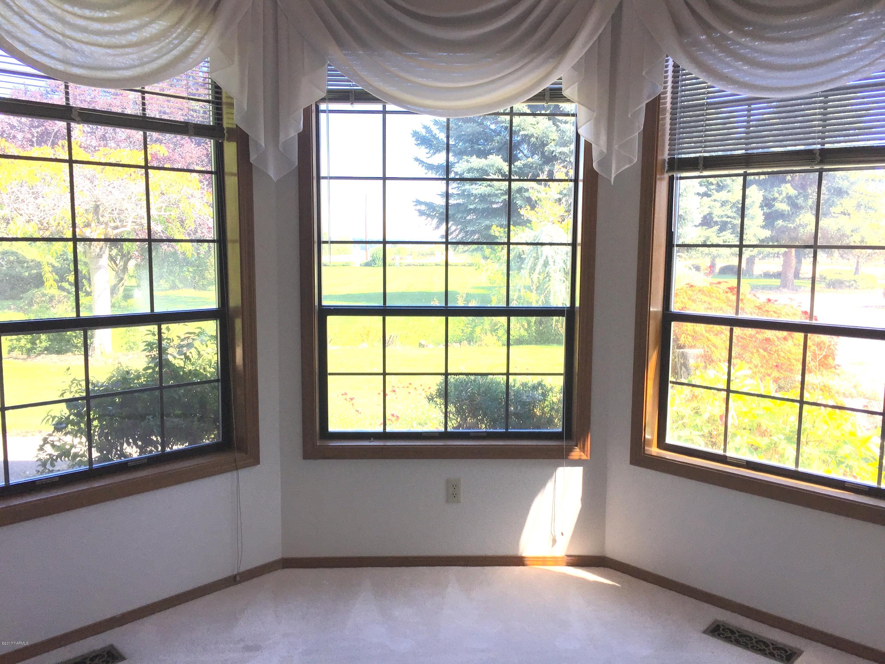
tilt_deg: -6.4
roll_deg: -2.2
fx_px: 741
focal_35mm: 29
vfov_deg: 48.2
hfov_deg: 61.7
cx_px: 442
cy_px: 332
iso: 32
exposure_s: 1/388
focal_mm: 4.15
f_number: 2.2
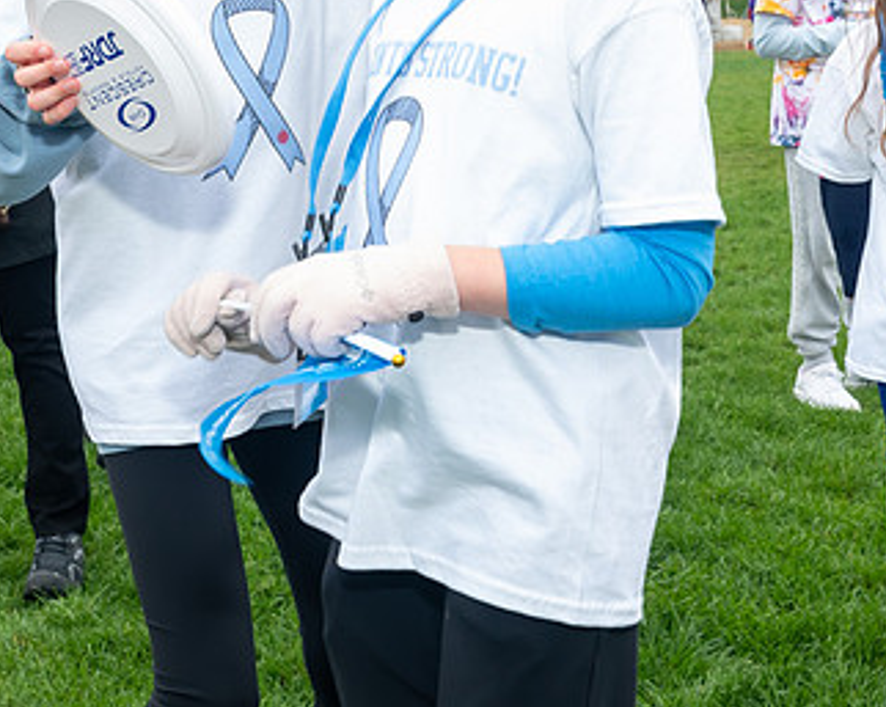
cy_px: 42
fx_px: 1834
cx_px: 394
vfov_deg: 21.2
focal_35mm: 70
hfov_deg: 27.1
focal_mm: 19
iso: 320
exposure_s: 1/250
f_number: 6.3
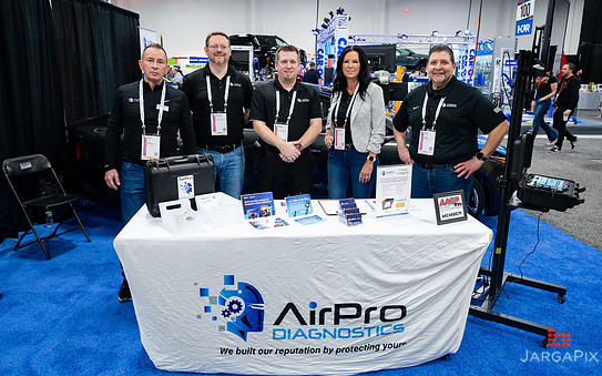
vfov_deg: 44.5
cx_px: 294
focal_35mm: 28
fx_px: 459
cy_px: 176
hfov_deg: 66.5
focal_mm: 24
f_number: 3.2
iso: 2500
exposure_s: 1/200
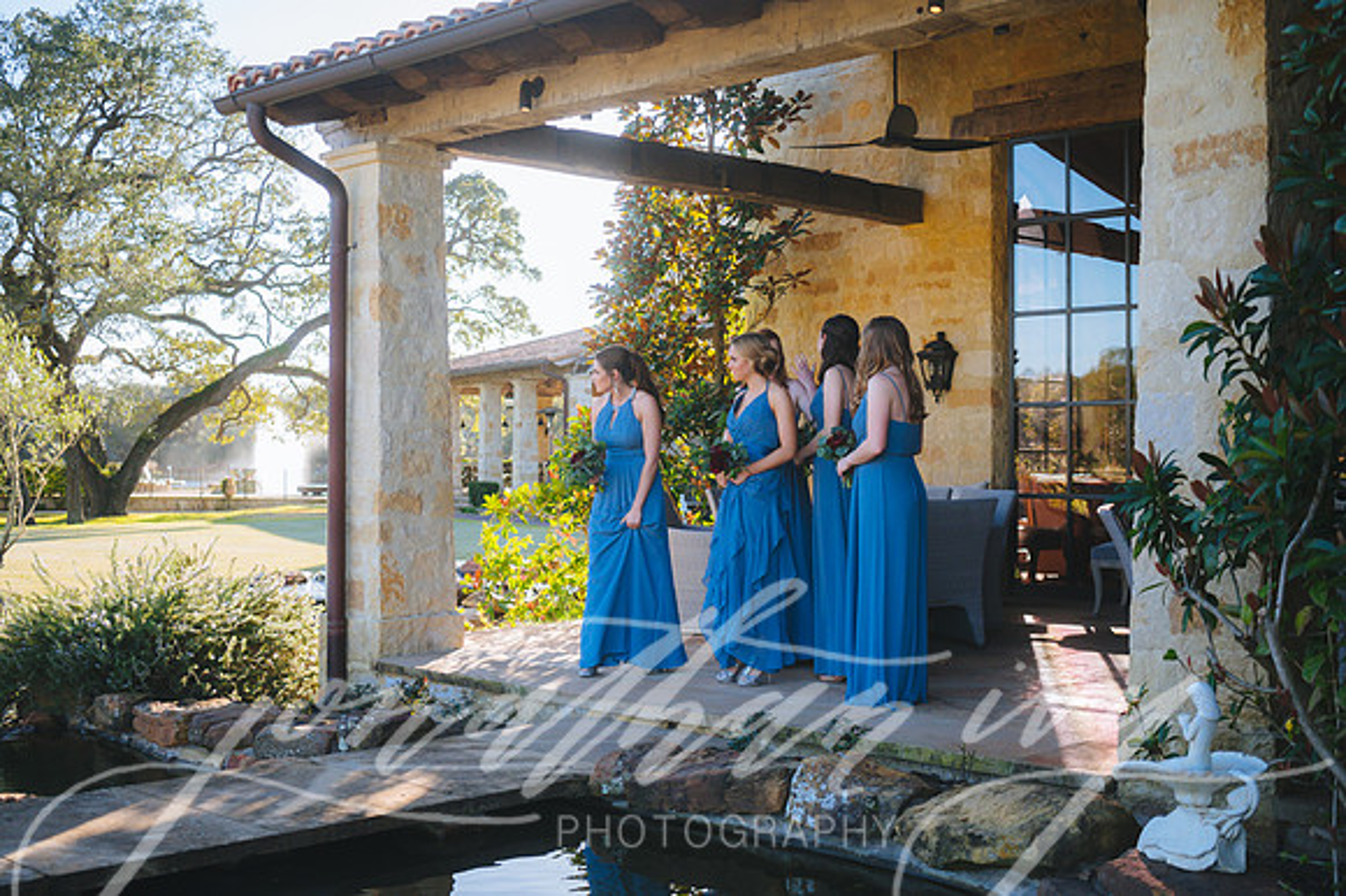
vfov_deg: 29.8
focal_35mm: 45
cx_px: 673
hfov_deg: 43.6
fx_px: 1681
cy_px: 448
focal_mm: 45
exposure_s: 1/3200
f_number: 2.8
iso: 800
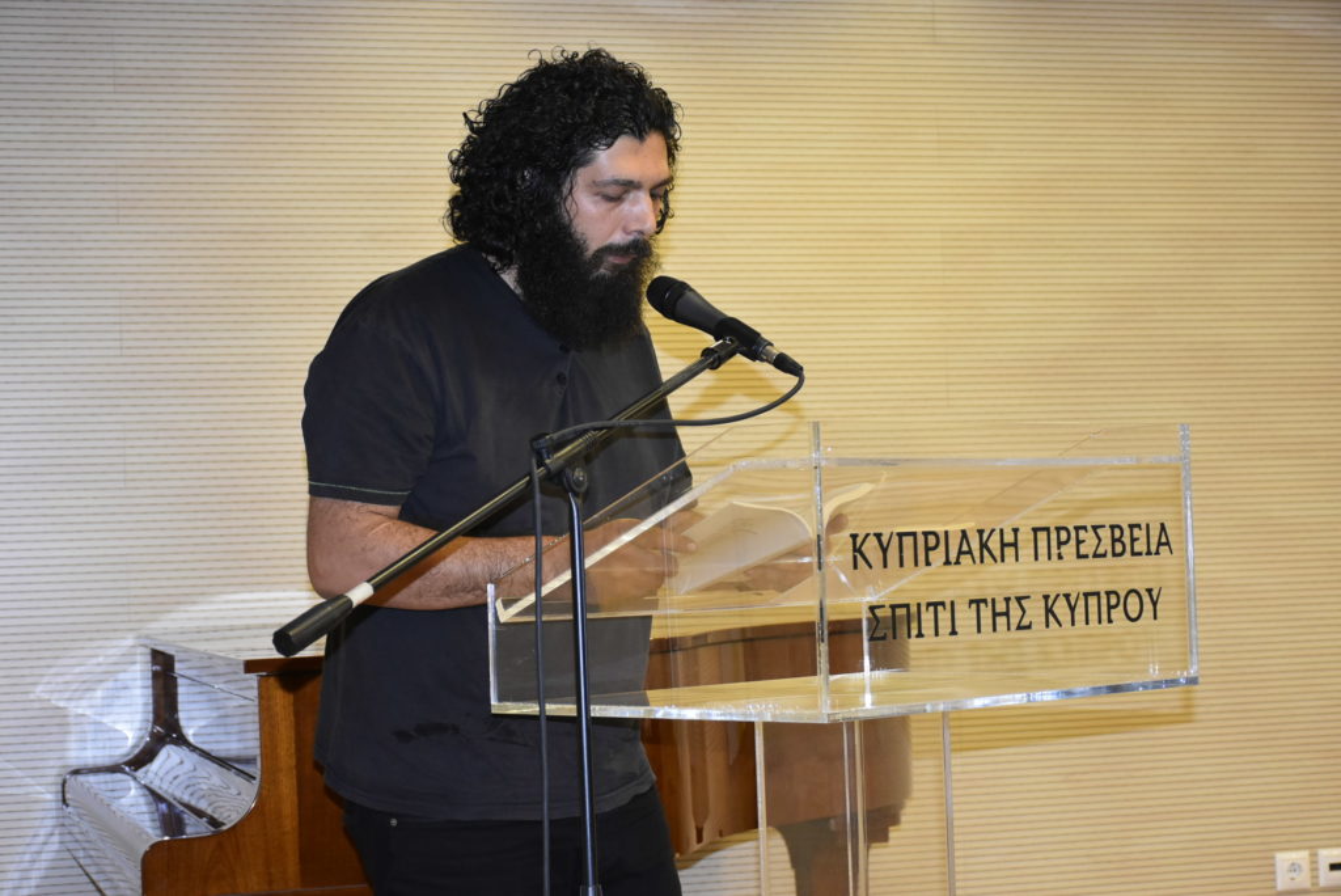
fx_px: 2683
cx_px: 670
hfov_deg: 28.1
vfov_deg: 19.0
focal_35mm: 72
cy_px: 448
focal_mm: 48
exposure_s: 1/80
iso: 1600
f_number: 5.6
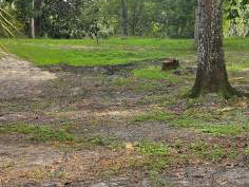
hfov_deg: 21.0
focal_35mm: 78
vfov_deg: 18.9
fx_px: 561
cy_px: 66
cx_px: 380
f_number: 1.7
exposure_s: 1/329
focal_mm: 6.3
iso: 12
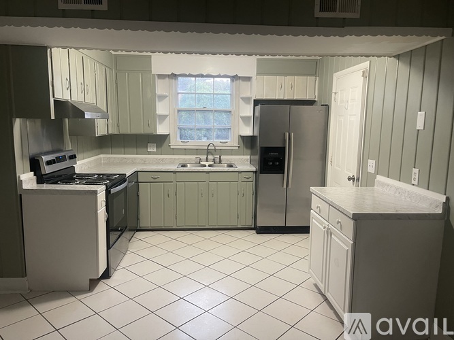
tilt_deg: -8.8
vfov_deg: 54.9
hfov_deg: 69.4
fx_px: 328
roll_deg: -0.7
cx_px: 227
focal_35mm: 25
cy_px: 170
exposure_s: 1/60
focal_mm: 5.1
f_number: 1.6
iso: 320
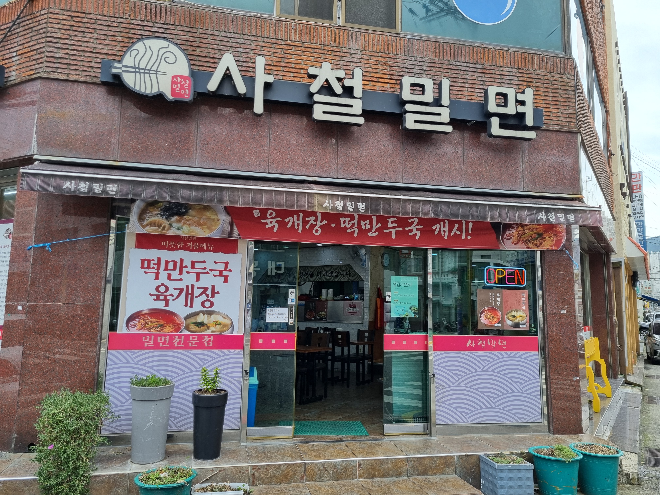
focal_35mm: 26
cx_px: 330
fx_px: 496
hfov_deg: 67.3
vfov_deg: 53.1
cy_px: 248
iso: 50
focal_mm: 5.4
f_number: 1.8
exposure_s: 1/536
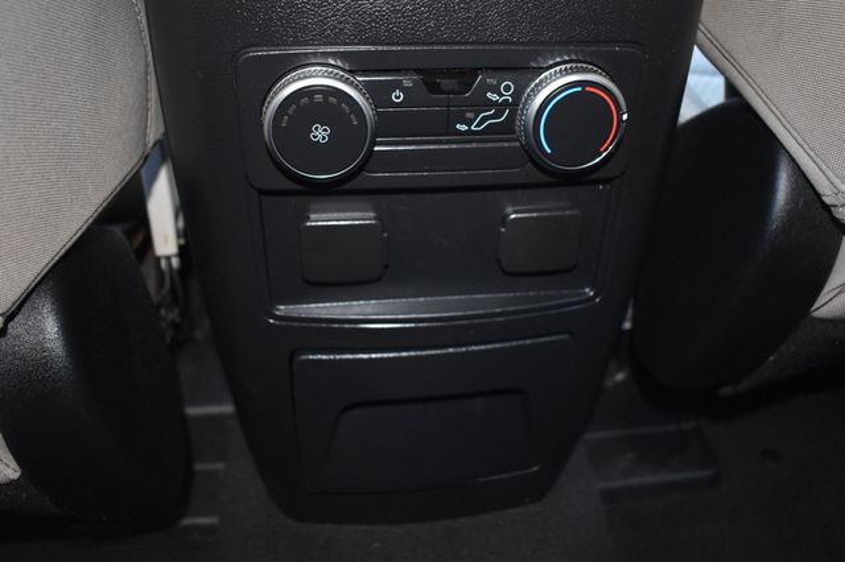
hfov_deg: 59.5
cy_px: 281
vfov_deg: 41.7
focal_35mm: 32
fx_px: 739
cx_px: 422
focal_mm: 21
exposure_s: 1/60
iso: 2200
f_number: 3.8
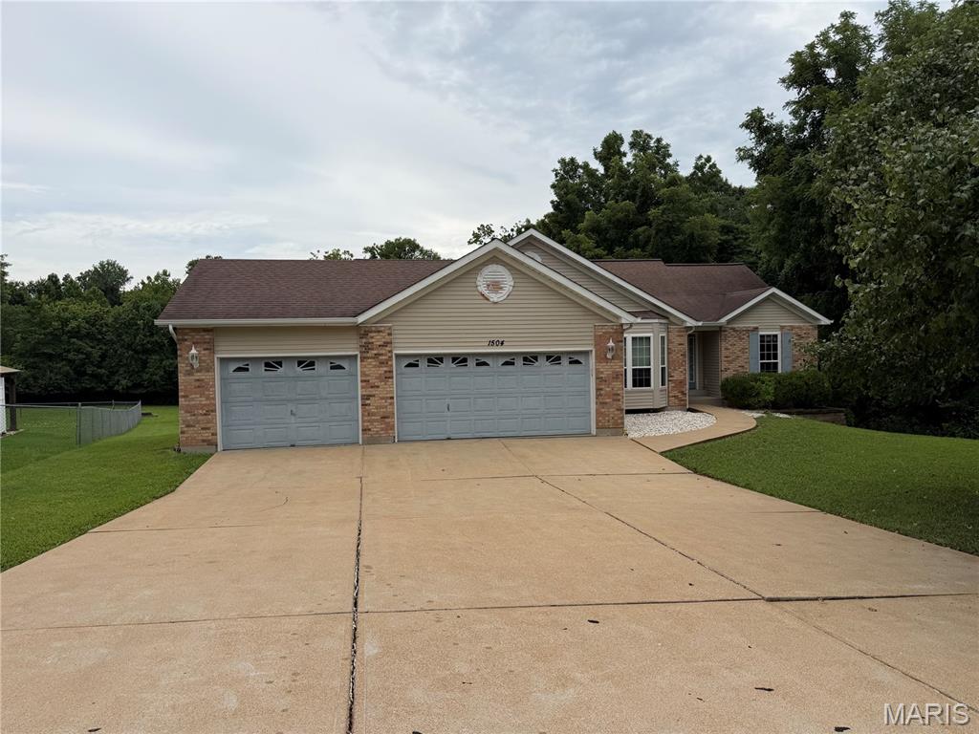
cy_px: 367
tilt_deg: -0.7
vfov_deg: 56.8
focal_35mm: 24
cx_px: 490
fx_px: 679
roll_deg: +0.9
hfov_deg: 71.6
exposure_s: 1/6173
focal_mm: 6.76
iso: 80
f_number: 1.78
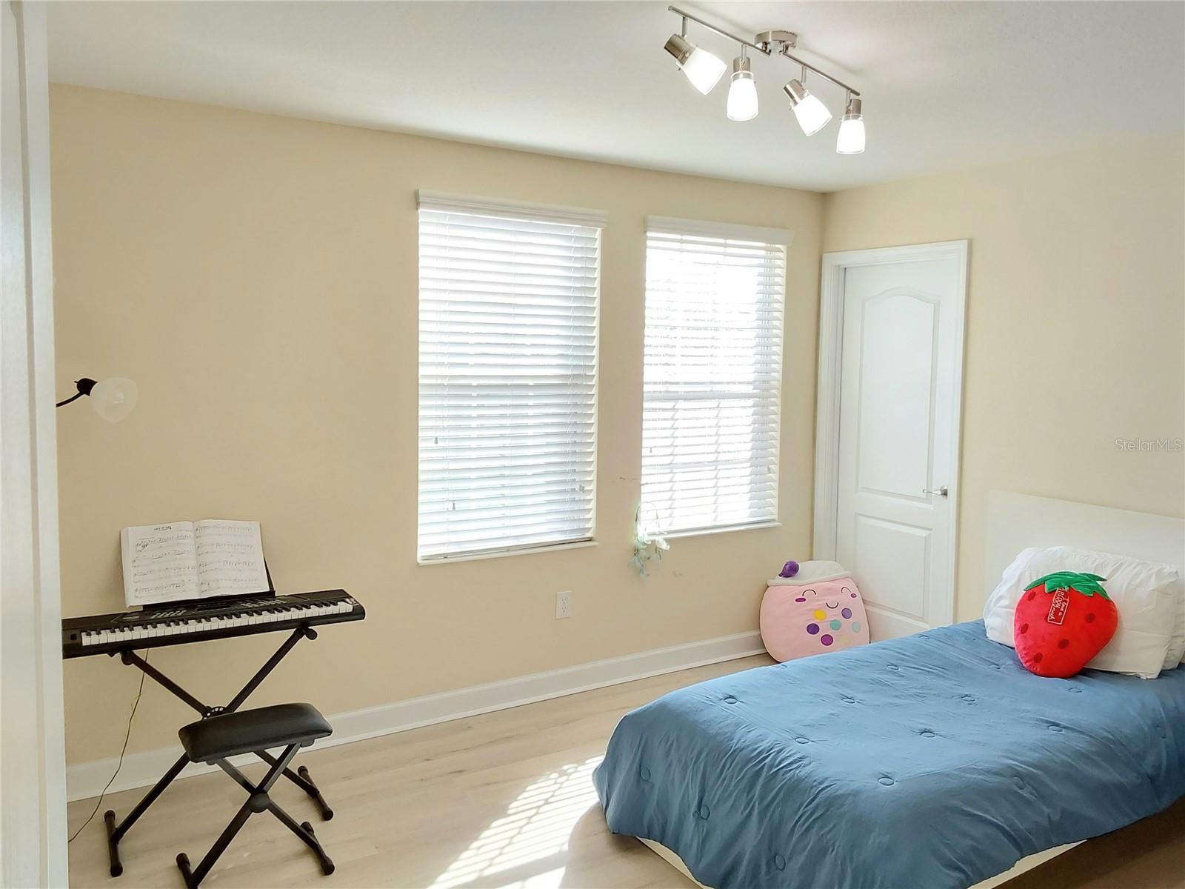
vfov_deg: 49.7
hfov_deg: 63.4
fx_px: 959
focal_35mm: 28
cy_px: 444
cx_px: 592
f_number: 1.9
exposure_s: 1/120
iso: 100
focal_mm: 2.91
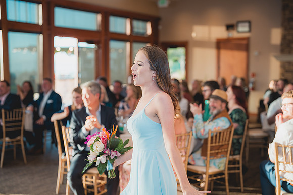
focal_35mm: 50
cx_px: 146
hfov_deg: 39.6
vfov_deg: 27.0
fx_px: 407
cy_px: 98
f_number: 1.8
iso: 125
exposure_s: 1/250
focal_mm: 50
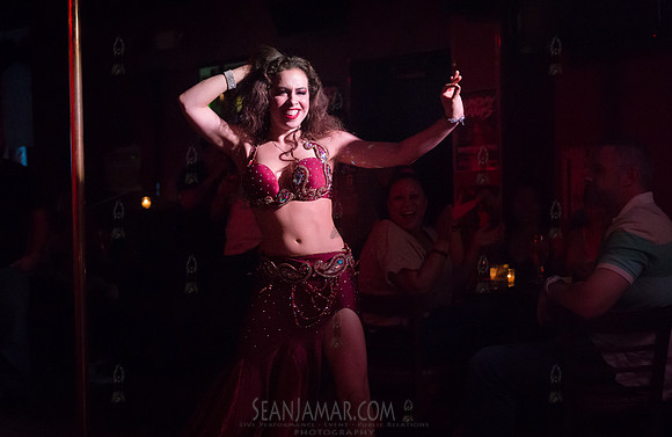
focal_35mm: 59
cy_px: 273
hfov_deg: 34.2
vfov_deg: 22.6
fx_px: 1092
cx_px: 288
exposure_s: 1/320
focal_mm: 48
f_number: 2.8
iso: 5000
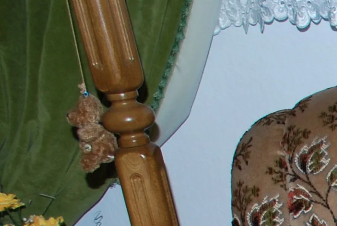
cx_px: 828
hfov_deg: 10.8
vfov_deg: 8.0
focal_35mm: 159
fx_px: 1490
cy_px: 542
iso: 200
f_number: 3.8
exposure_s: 1/60
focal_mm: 20
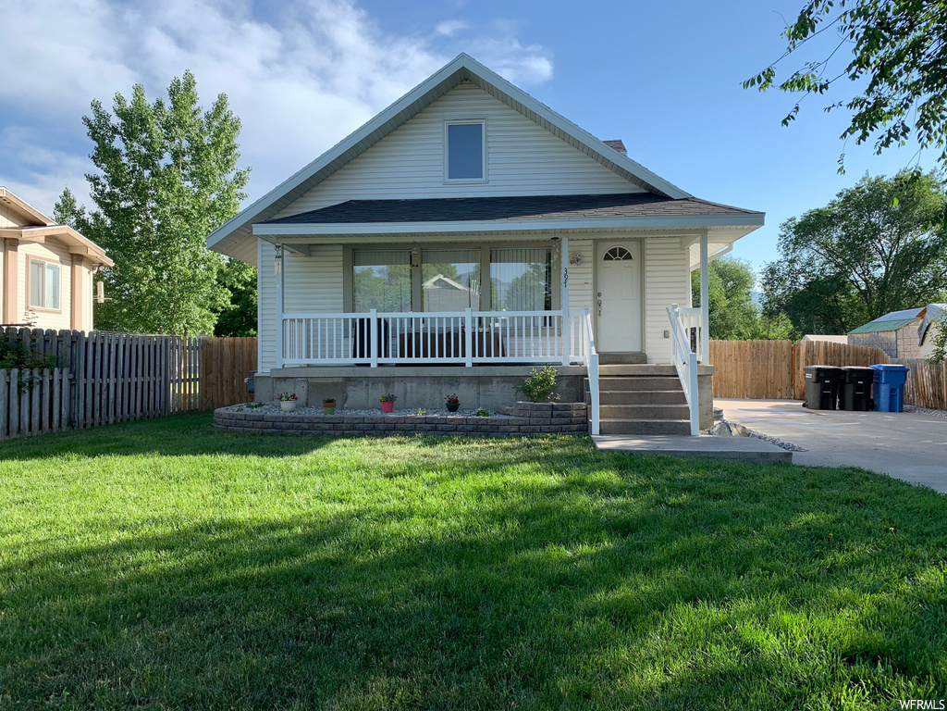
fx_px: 711
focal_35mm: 26
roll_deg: -0.2
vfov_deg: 53.1
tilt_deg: +1.7
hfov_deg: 67.3
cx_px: 474
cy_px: 356
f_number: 1.8
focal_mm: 4.25
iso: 25
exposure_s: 1/1001
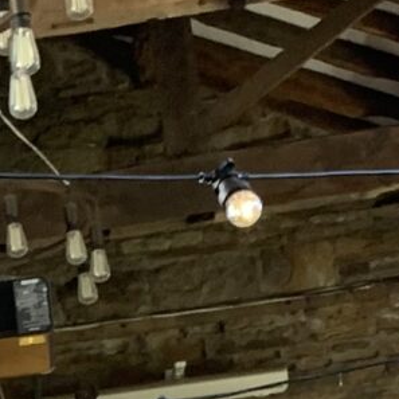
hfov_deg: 8.8
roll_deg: +6.0
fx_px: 2582
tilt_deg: +3.5
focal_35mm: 198
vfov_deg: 8.3
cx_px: -11
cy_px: 867
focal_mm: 4.25
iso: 250
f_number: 1.8
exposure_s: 1/50
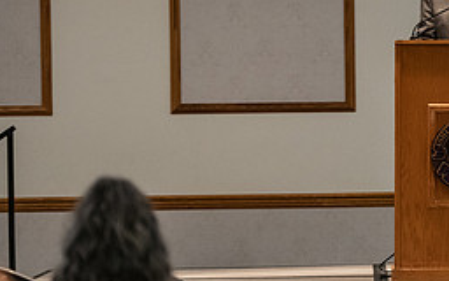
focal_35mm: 231
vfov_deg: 5.7
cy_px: 141
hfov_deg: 9.0
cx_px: 458
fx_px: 2827
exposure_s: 1/200
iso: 2500
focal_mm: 100
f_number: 3.2
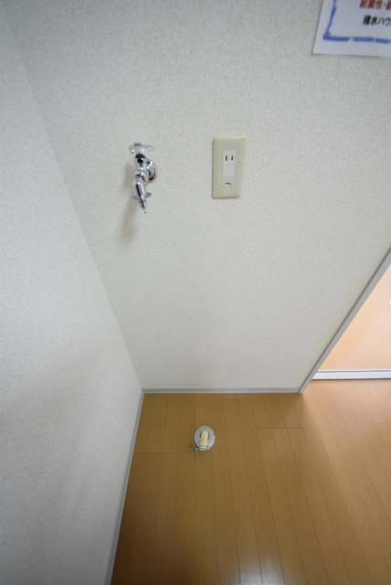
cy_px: 292
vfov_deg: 112.6
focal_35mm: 12
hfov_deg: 90.1
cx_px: 196
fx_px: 195
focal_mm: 8
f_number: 5.6
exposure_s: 1/125
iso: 3200
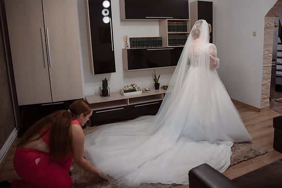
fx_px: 218
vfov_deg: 46.5
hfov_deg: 65.3
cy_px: 79
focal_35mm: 28
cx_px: 164
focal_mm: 24
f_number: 2.8
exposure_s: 1/200
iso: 1600
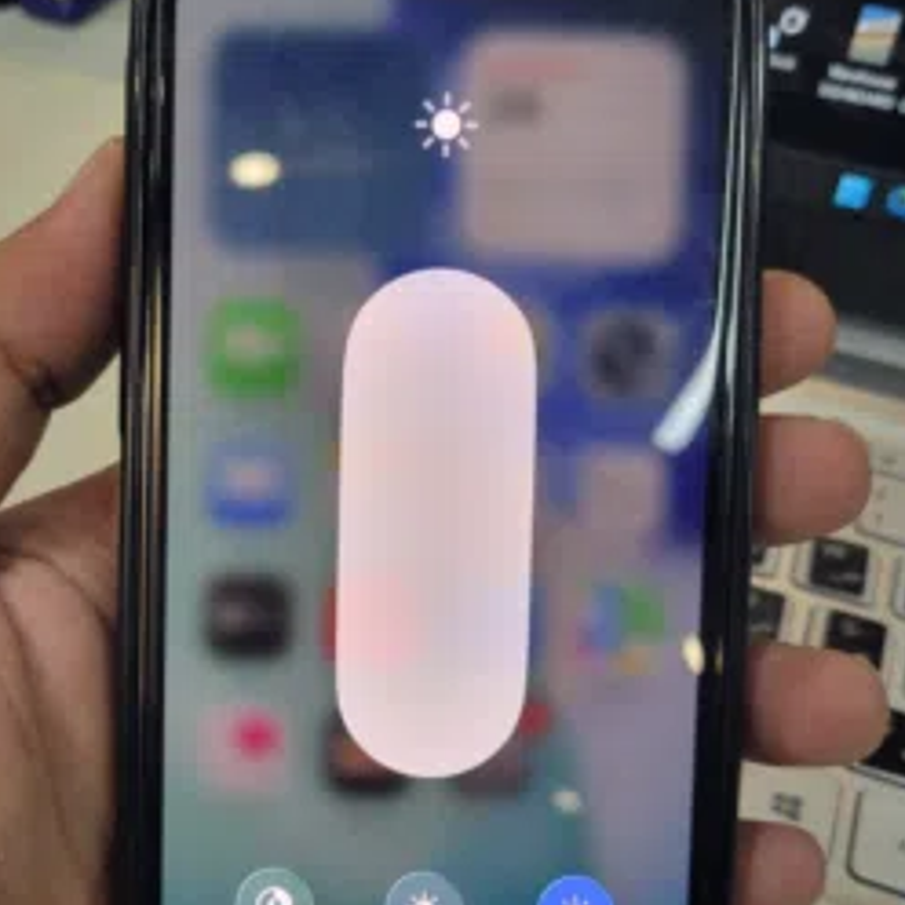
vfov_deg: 44.8
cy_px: 529
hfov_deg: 44.7
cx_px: 365
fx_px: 1094
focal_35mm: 37
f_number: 1.8
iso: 100
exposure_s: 1/100
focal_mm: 5.4
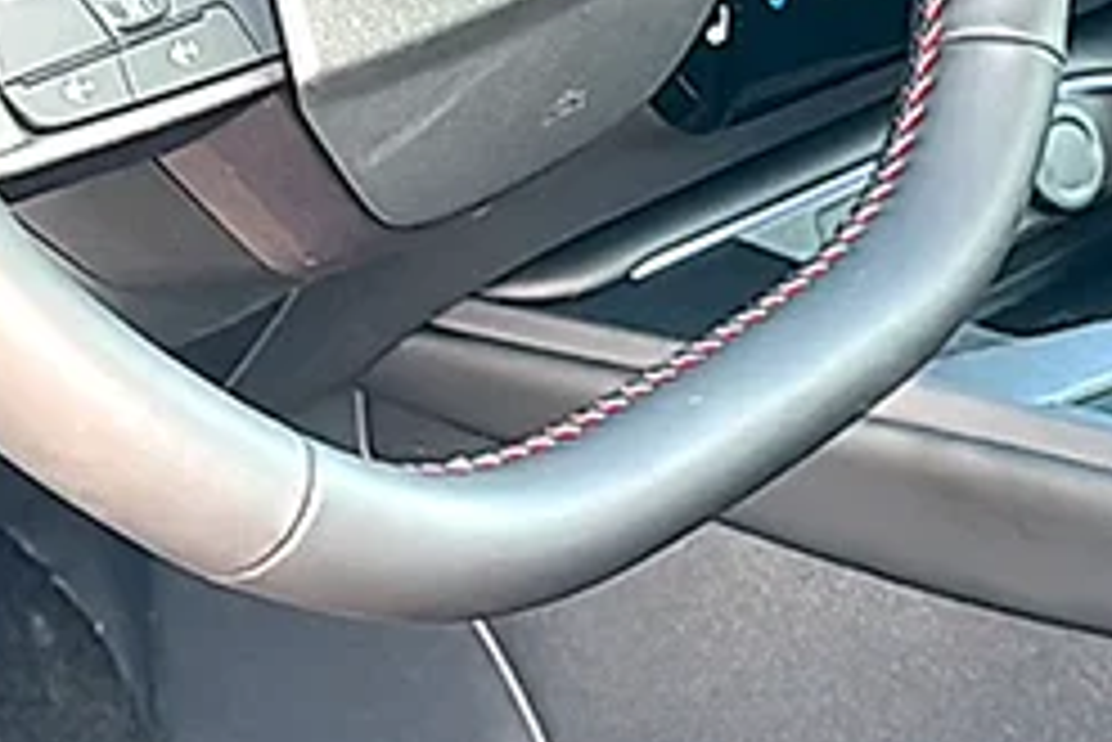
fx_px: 3461
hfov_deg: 18.1
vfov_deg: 12.1
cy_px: -61
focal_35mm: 112
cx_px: 896
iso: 100
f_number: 1.78
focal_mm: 6.86
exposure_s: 1/176
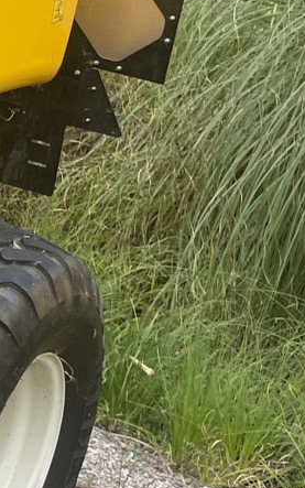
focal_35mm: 112
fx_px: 1489
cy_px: 128
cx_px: -613
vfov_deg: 18.5
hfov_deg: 9.3
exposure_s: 1/861
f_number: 1.6
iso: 32
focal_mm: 4.2
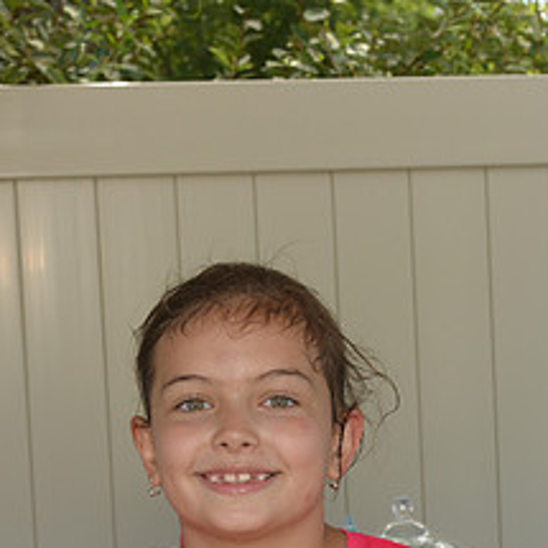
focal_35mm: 110
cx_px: 263
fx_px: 1970
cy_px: 465
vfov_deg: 15.7
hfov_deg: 15.8
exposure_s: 1/160
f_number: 9
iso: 360
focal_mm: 48
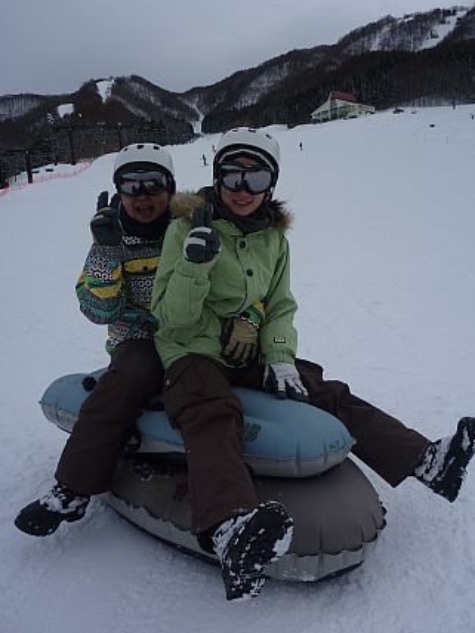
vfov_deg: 55.3
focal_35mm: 33
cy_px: 294
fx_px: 604
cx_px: 255
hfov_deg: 42.9
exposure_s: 1/500
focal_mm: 4.9
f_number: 3.3
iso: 80
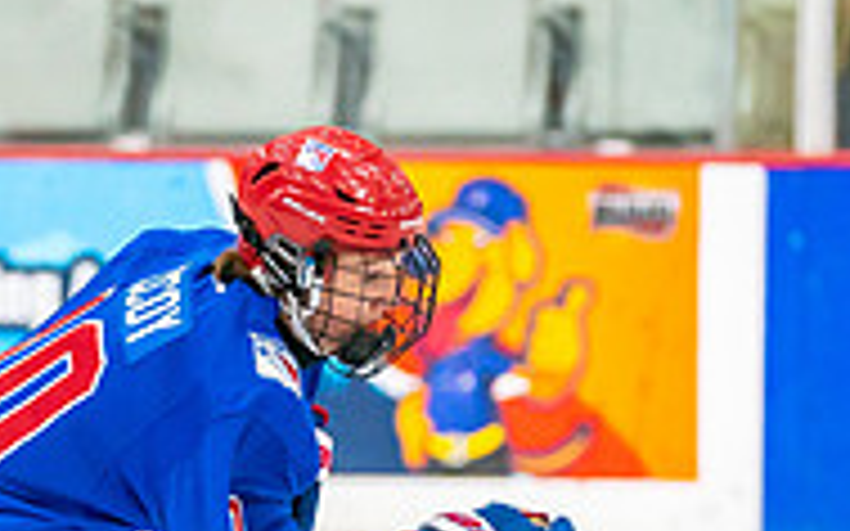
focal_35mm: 556
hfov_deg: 3.8
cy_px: 682
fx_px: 12876
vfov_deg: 2.4
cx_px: 132
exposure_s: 1/1250
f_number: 2.8
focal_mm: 152
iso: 3200
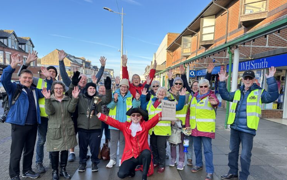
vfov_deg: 47.5
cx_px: 144
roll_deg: -1.6
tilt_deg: -5.7
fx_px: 203
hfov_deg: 70.4
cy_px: 104
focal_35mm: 26
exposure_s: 1/857
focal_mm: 6.86
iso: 80
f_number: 1.78
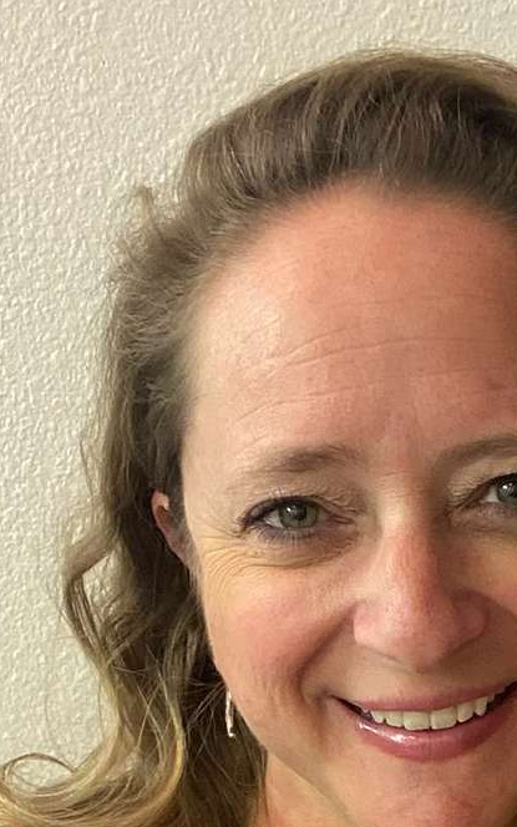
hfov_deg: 18.7
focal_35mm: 69
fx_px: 1556
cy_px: 896
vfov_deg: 27.4
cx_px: 400
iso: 250
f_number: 2.2
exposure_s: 1/40
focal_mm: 2.71
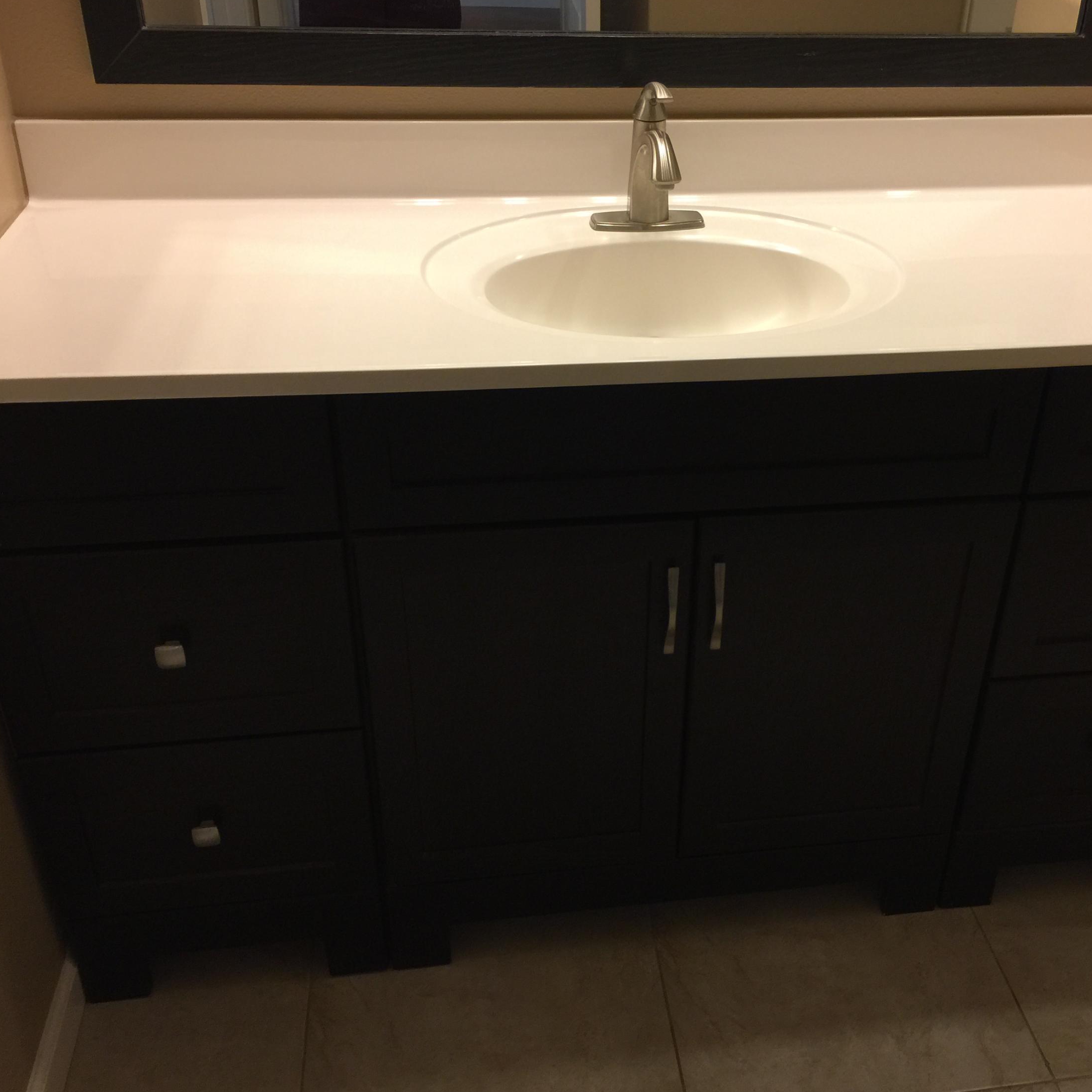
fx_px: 1249
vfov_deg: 47.2
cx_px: 663
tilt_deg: -31.5
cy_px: 545
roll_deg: -2.0
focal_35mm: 35
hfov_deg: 46.9
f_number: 2.2
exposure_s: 1/30
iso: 50
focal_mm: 4.15
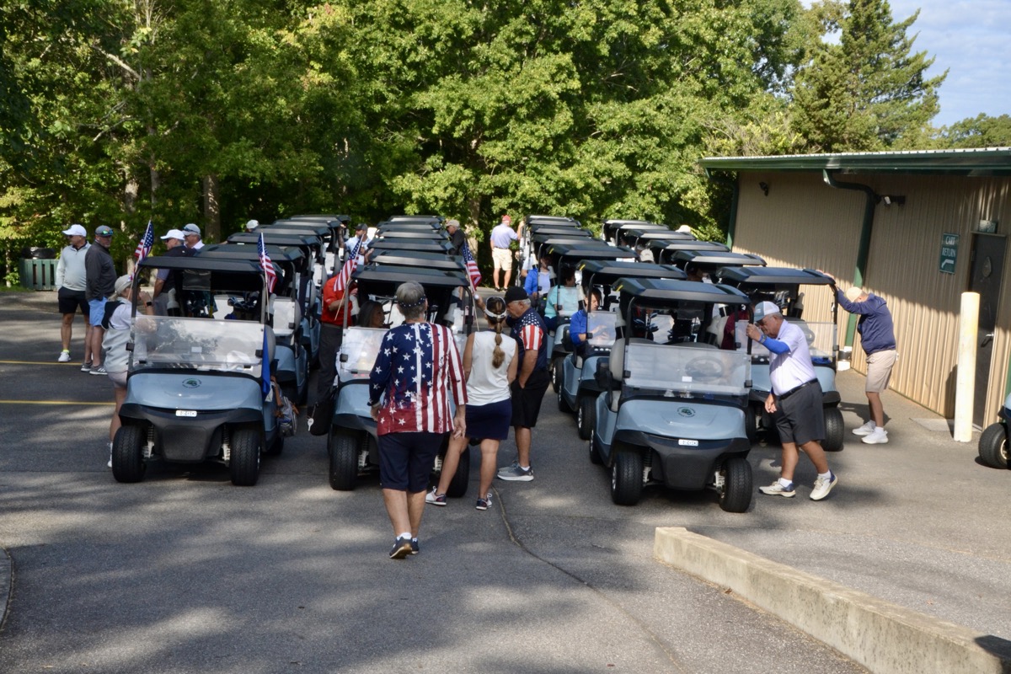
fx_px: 1432
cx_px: 506
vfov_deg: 26.5
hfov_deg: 38.9
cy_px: 337
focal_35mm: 51
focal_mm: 34
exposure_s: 1/160
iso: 800
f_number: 22
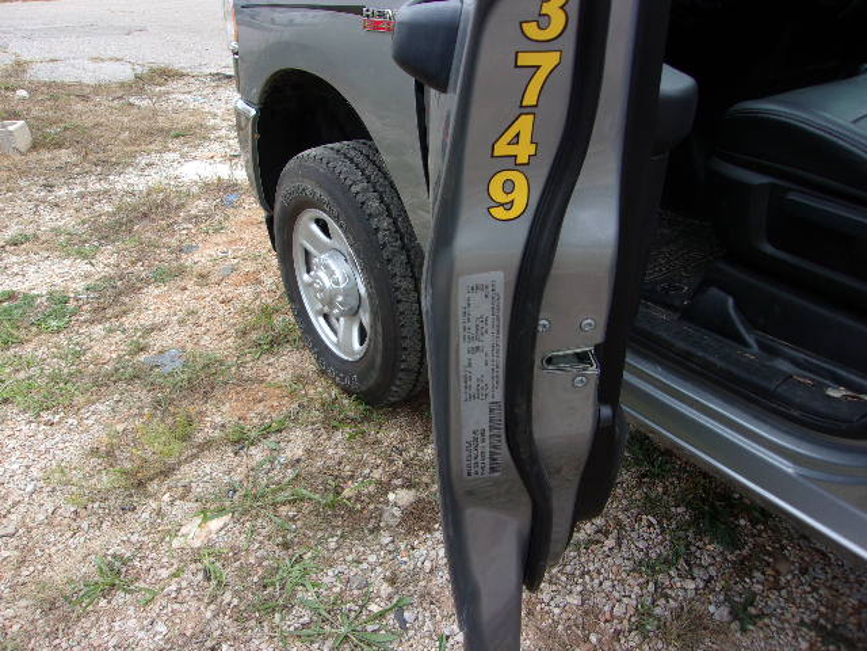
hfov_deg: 65.3
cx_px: 434
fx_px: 676
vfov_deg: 51.4
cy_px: 326
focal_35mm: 27
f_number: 3
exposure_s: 1/280
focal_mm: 4.9
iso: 80
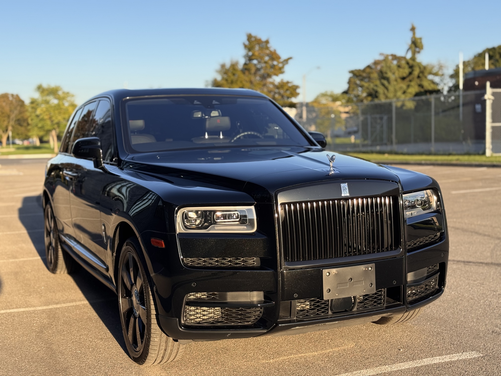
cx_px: 250
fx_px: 695
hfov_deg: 39.7
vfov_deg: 30.3
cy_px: 188
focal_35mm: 48
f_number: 1.78
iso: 64
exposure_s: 1/802
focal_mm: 6.76
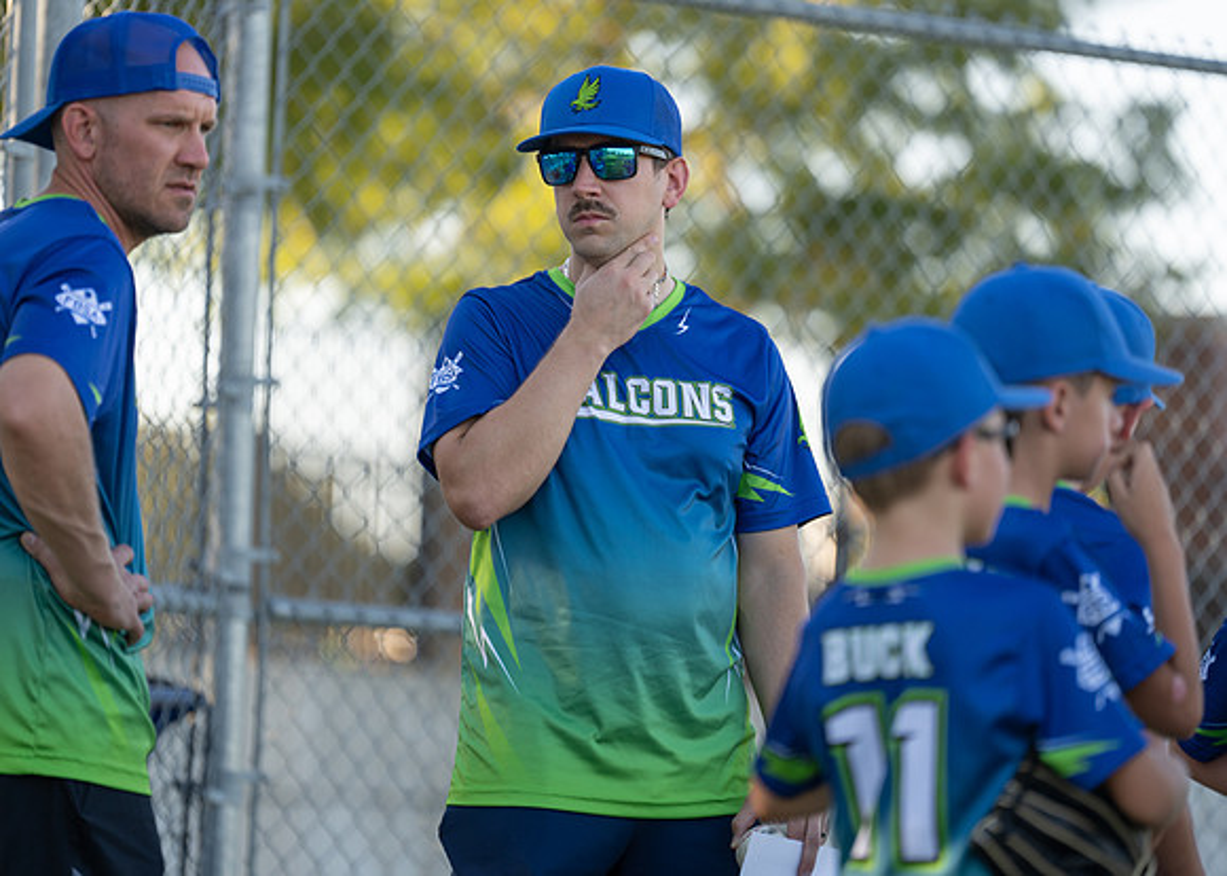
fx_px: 7192
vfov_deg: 7.0
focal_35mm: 206
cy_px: 438
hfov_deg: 9.8
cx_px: 614
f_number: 2.8
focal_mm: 197
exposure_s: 1/320
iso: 125
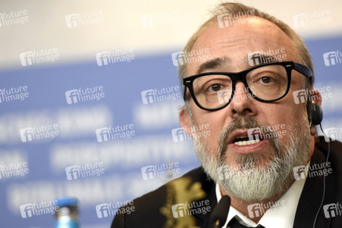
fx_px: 2848
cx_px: 171
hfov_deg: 6.9
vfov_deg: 4.6
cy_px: 114
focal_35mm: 300
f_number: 3.2
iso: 1250
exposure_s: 1/500
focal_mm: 200
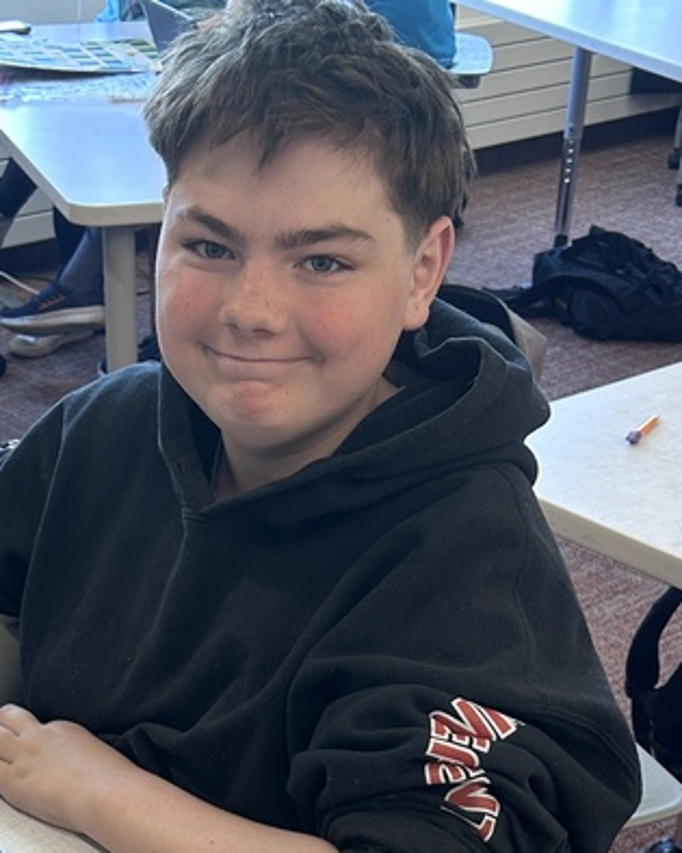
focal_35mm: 66
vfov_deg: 26.4
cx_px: 210
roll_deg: -0.4
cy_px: 940
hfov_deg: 23.0
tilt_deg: -37.5
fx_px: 1666
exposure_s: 1/120
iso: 100
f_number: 1.5
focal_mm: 5.7
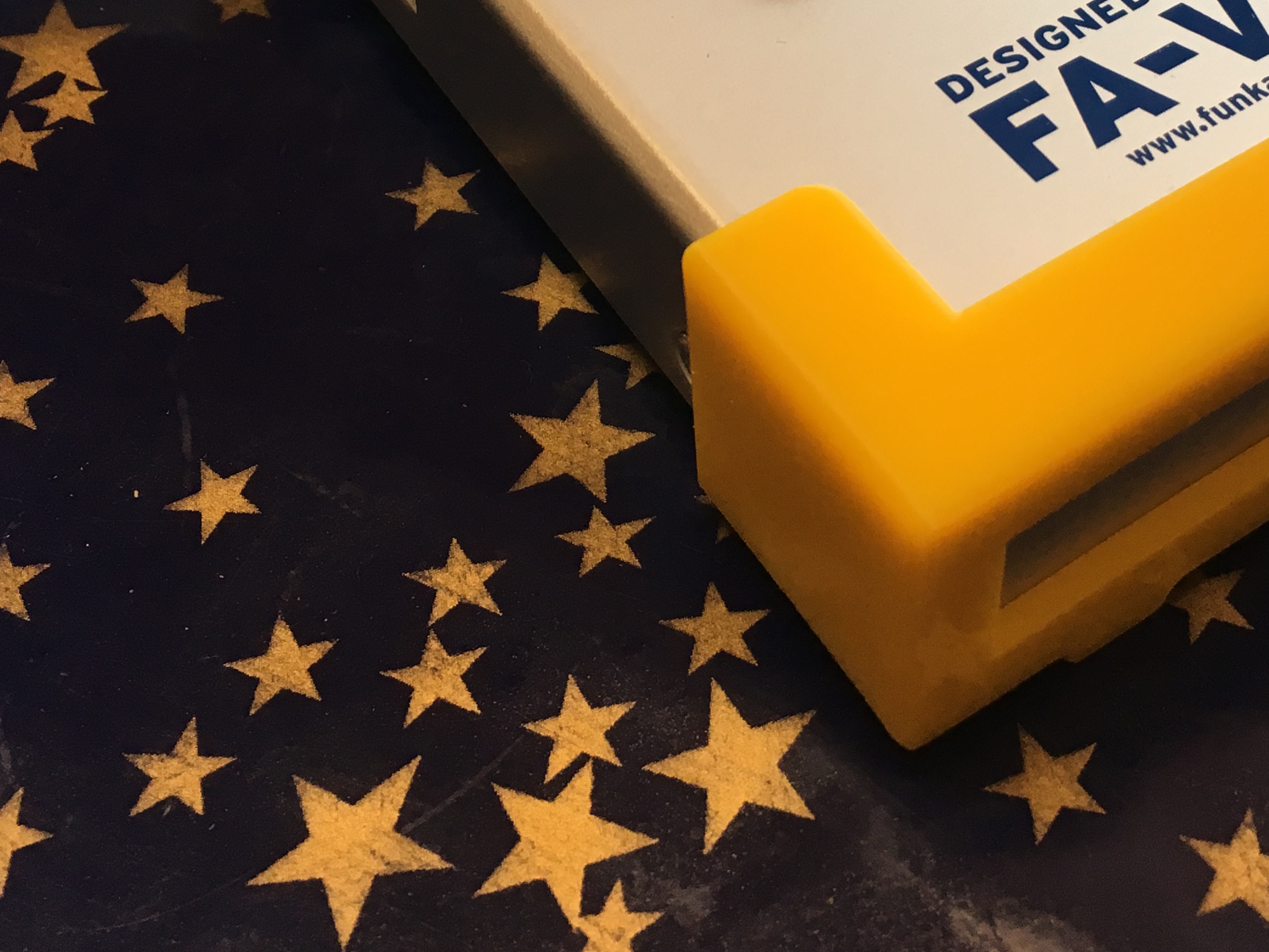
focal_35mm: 56
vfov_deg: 25.1
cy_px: 53
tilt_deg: -46.7
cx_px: 814
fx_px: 2053
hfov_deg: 34.1
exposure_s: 1/33
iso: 32
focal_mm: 4.15
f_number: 2.2
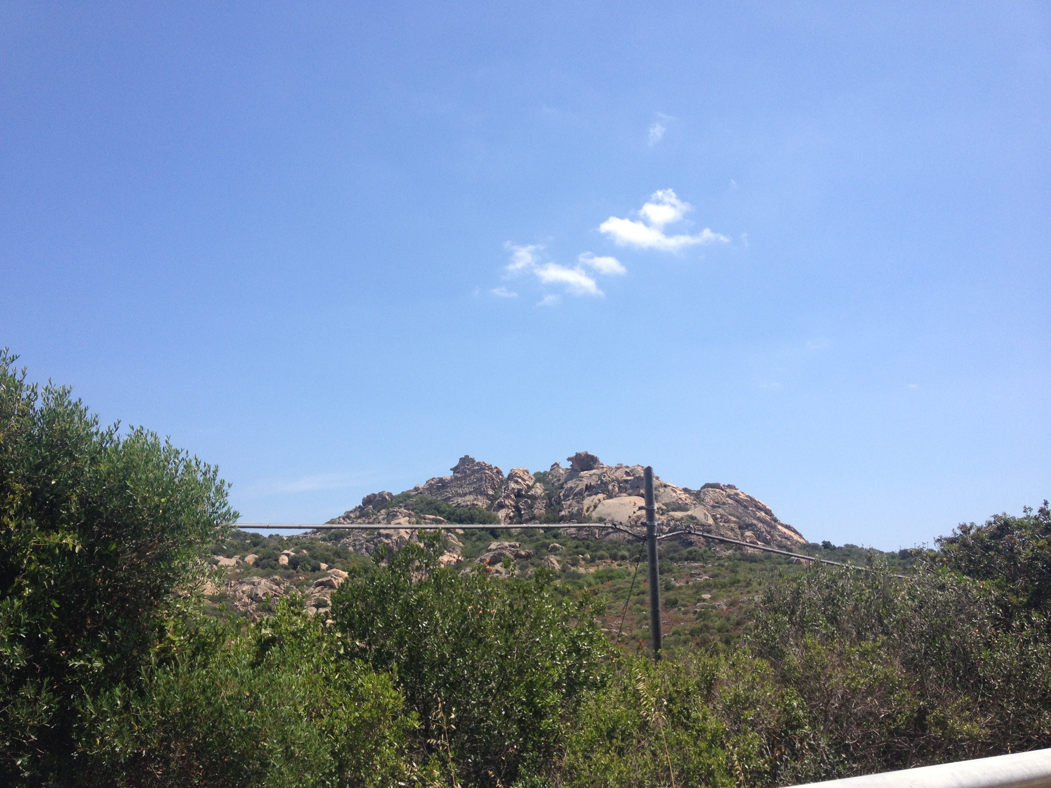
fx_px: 1063
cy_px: 394
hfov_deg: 52.6
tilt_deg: +9.4
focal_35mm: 35
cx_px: 526
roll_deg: +0.7
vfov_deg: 40.7
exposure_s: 1/1972
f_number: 2.4
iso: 50
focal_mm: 4.28
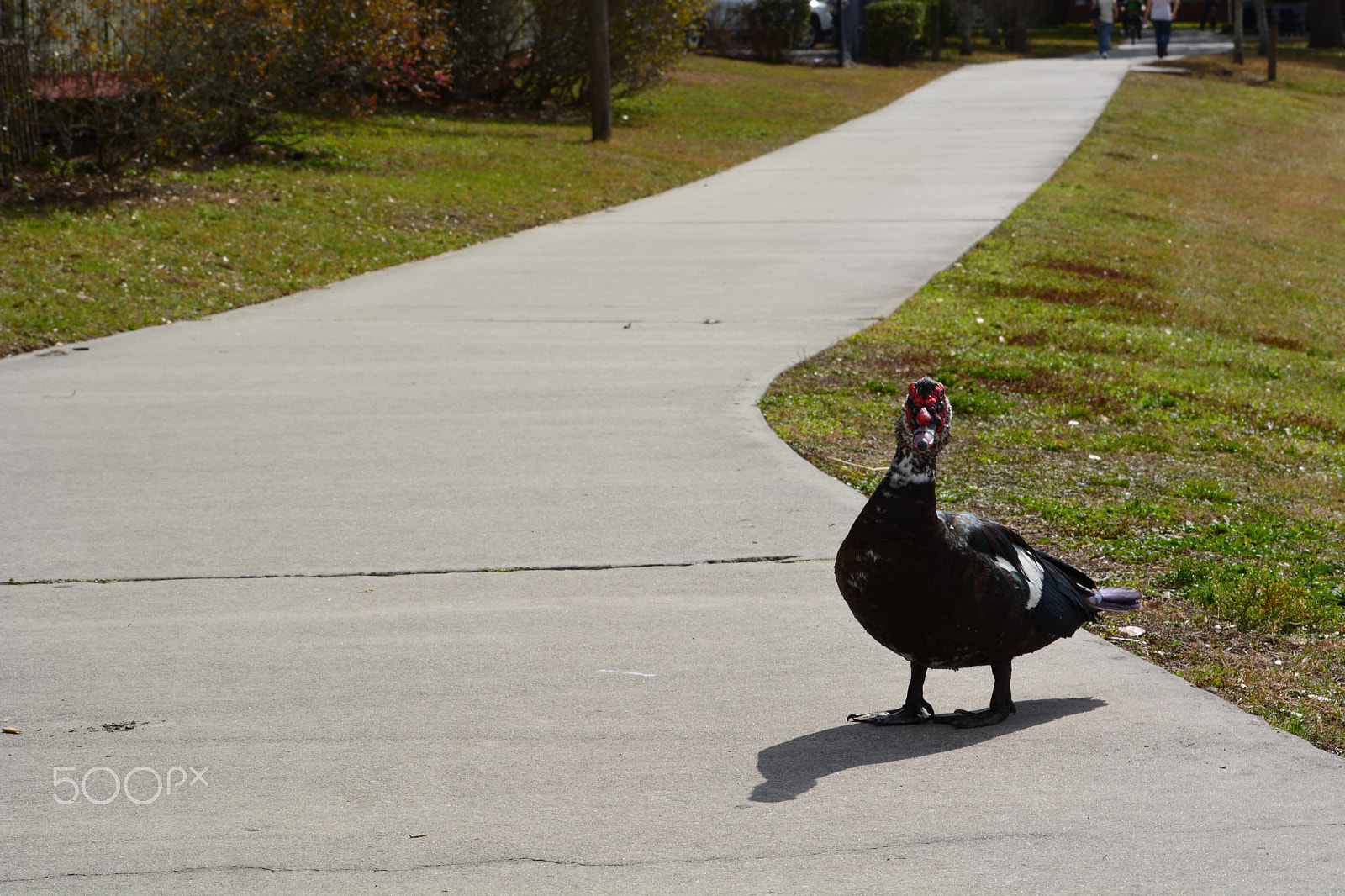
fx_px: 3474
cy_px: 448
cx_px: 672
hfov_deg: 21.9
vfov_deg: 14.7
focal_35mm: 93
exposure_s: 1/200
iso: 100
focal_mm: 62
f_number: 13
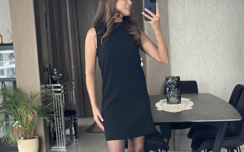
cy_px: 104
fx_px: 452
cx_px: 122
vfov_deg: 19.1
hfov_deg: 30.2
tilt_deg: -18.0
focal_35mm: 68
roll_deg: +3.2
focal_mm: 6.86
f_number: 1.78
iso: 400
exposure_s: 1/43
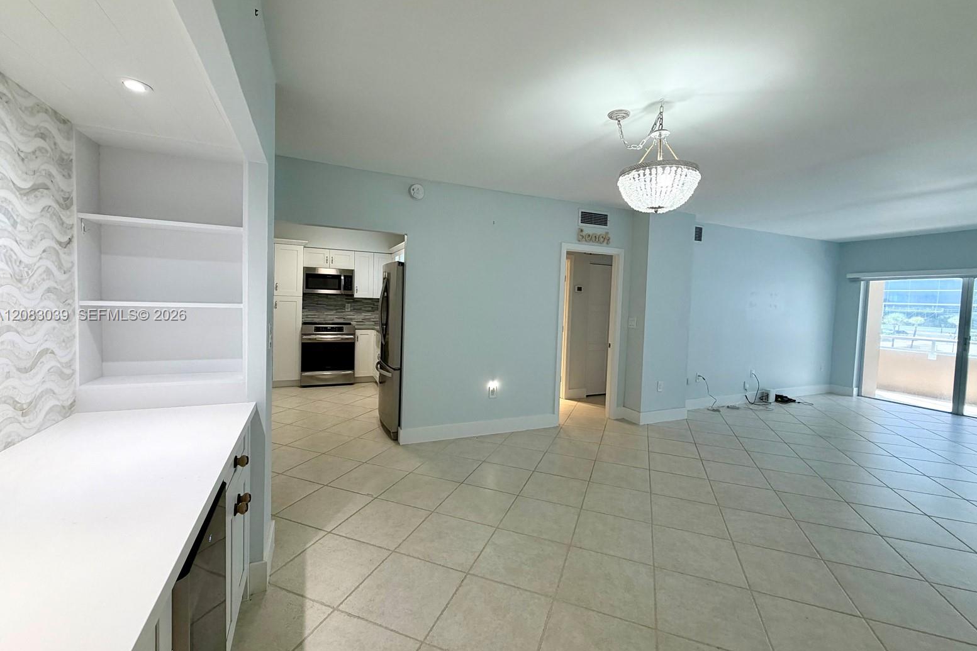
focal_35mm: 15
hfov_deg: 100.4
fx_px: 407
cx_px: 493
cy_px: 316
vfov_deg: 77.3
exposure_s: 1/120
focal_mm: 2.22
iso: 160
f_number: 2.2
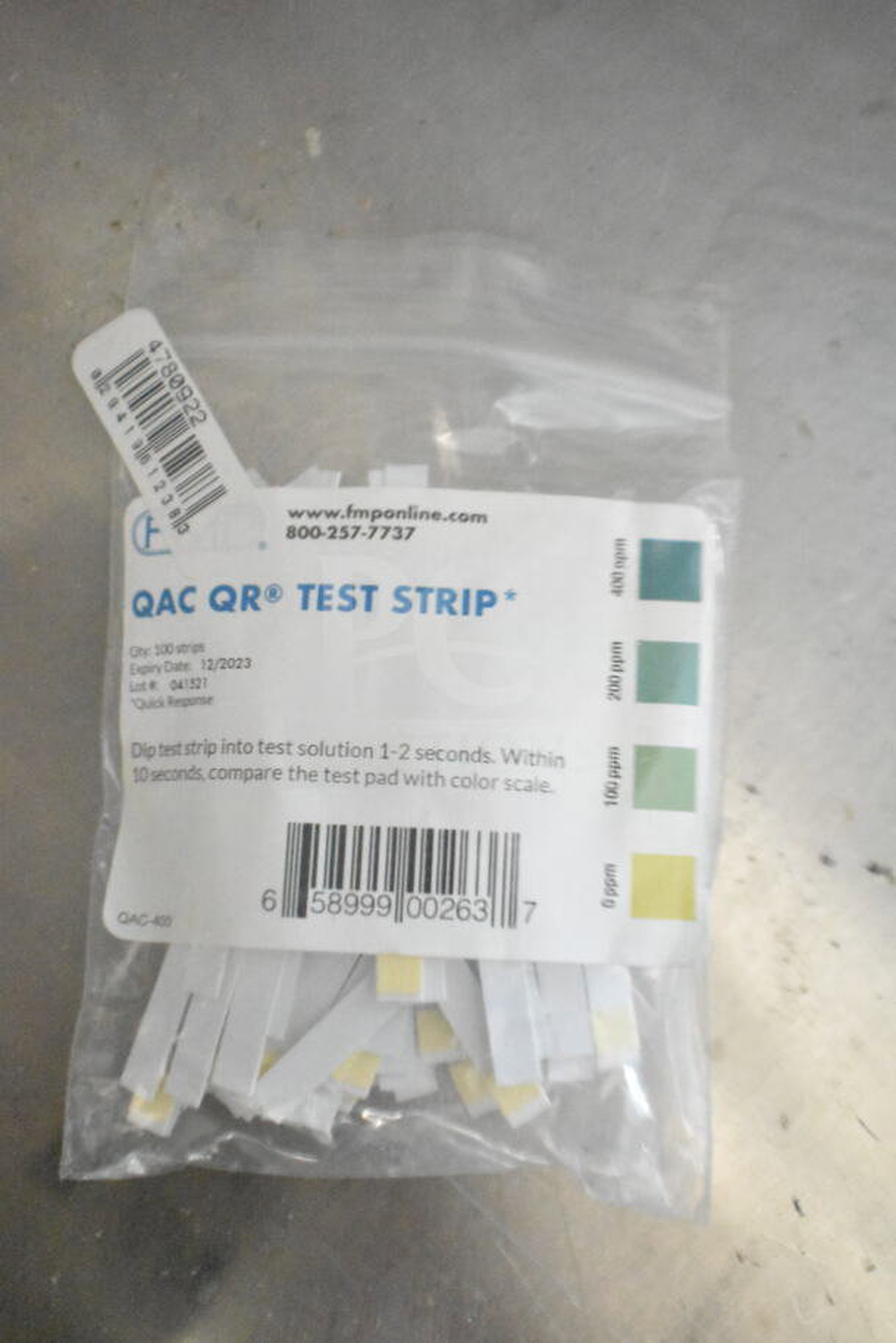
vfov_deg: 49.5
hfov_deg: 34.2
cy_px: 672
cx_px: 448
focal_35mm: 39
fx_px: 1455
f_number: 4
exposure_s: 1/40
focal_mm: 26
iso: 16000
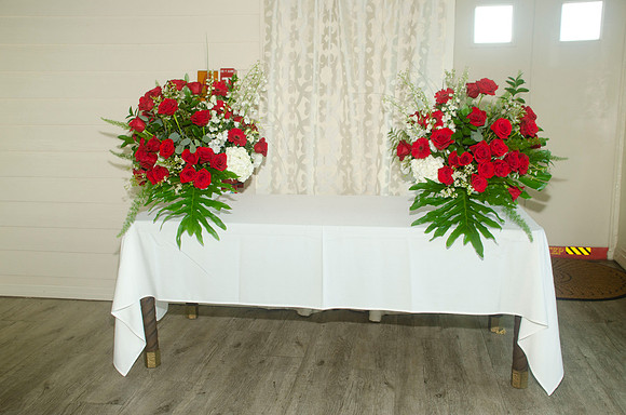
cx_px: 313
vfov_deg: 36.7
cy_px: 208
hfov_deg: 53.2
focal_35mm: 36
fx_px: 625
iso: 100
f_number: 5.6
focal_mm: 24
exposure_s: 1/60
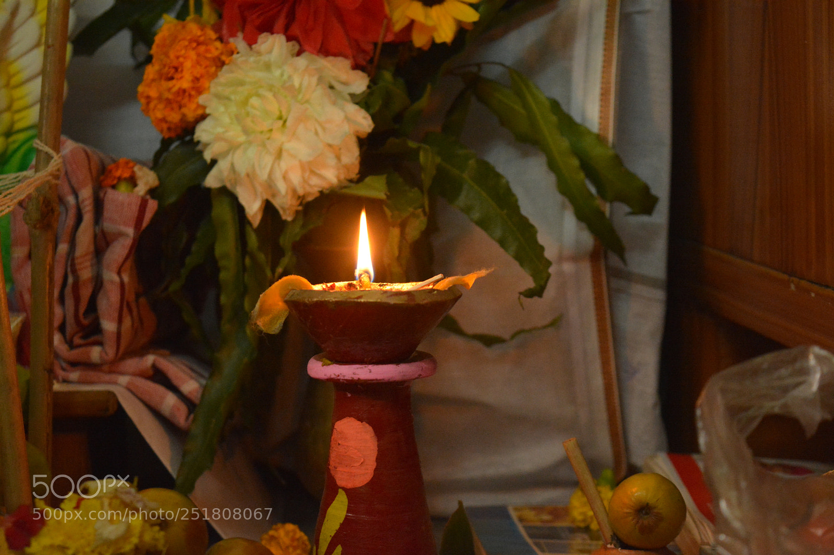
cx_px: 417
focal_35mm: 82
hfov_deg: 24.6
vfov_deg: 16.5
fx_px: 1911
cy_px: 278
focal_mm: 55
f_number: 5.6
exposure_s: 1/60
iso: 4000
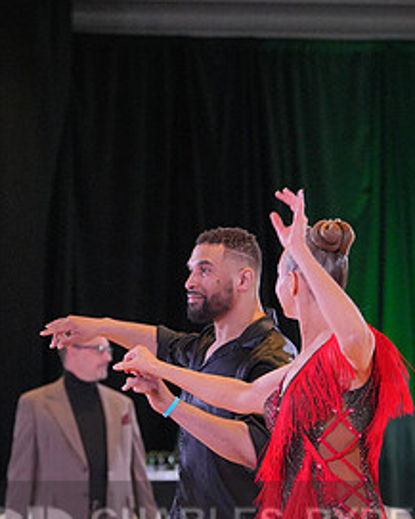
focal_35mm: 211
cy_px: 546
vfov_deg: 9.1
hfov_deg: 7.3
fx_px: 3238
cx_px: 209
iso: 5000
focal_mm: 105
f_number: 3.5
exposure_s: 1/500
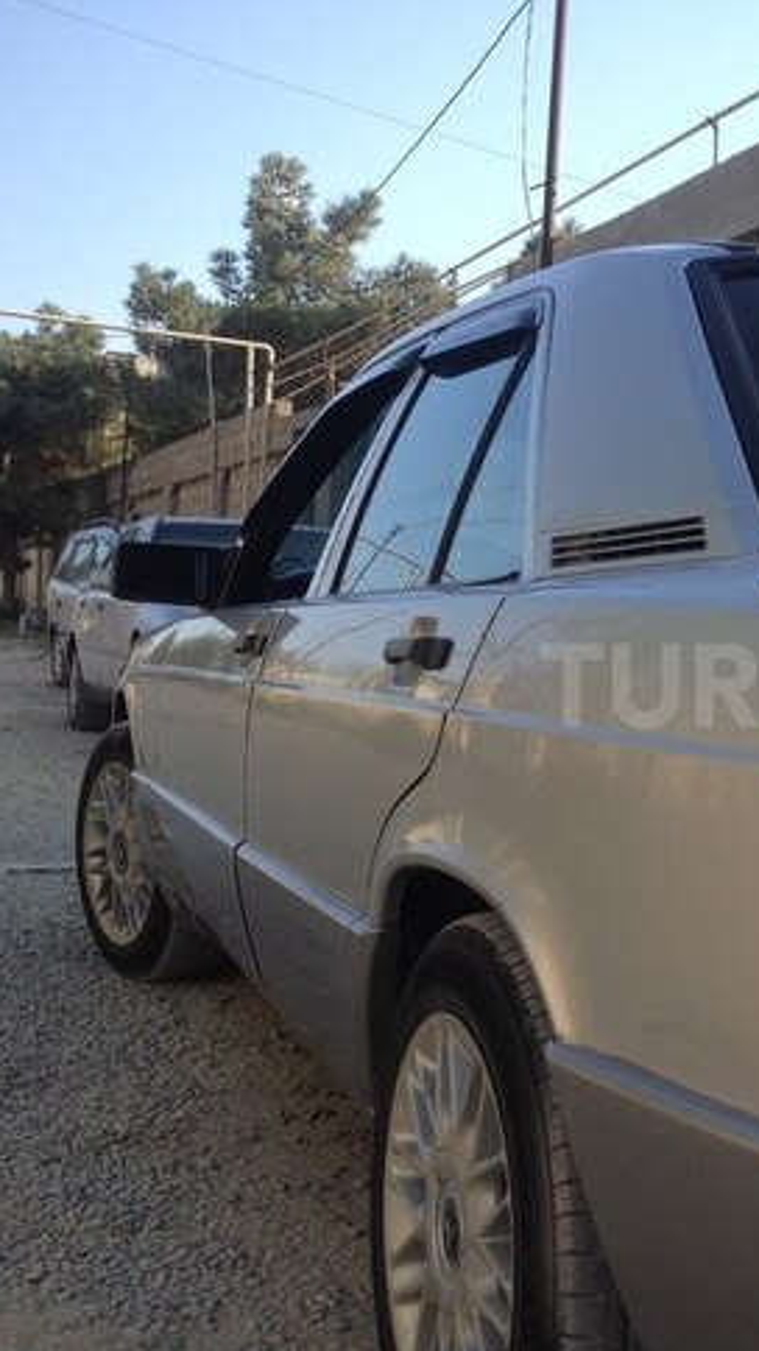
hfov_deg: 21.9
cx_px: 826
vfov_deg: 39.9
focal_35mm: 52
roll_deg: -0.5
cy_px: 685
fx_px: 1862
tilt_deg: -2.7
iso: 50
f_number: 2.4
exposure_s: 1/613
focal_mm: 4.28
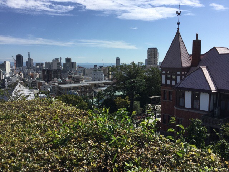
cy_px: 86
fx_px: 205
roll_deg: -1.6
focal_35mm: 31
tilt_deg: -5.7
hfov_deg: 58.4
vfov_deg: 45.4
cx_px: 114
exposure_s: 1/1597
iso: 25
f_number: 2.4
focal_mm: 3.3
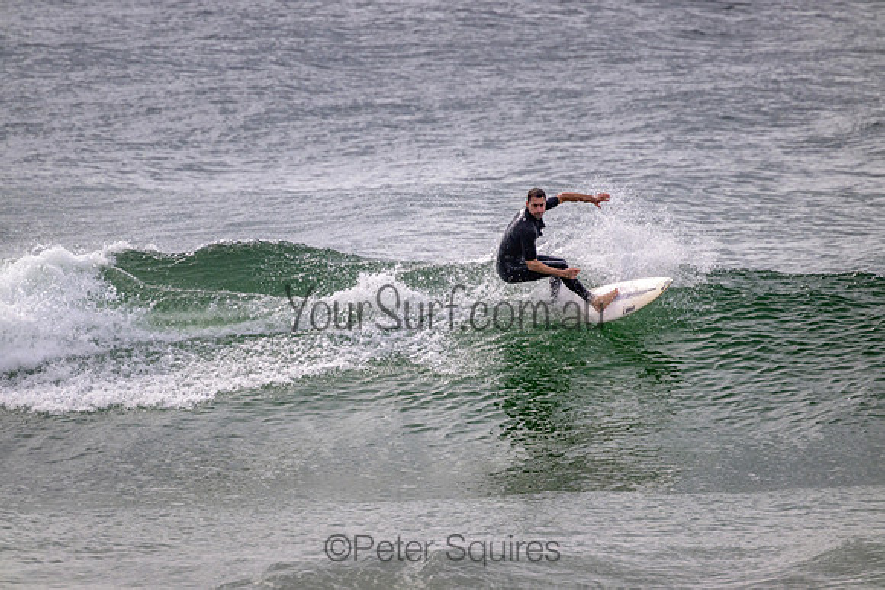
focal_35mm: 800
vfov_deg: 1.7
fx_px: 19670
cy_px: 295
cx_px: 442
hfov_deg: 2.6
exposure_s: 1/2000
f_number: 11
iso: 1400
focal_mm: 800
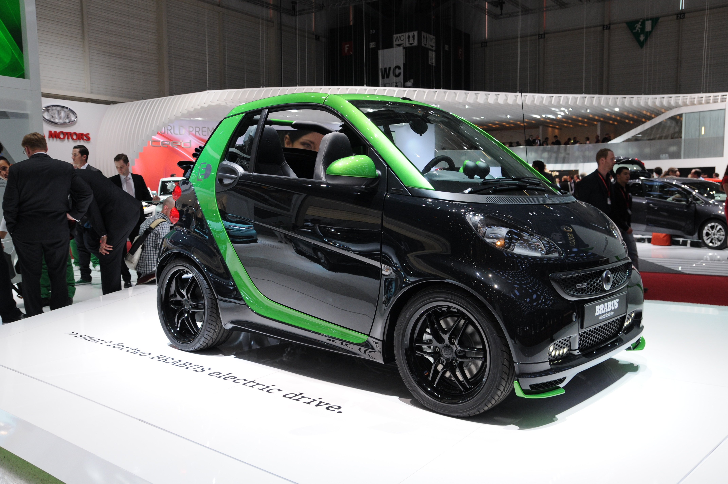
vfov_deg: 39.9
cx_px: 364
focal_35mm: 33
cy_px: 242
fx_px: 667
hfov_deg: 57.3
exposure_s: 1/180
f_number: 6.7
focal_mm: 22
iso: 400
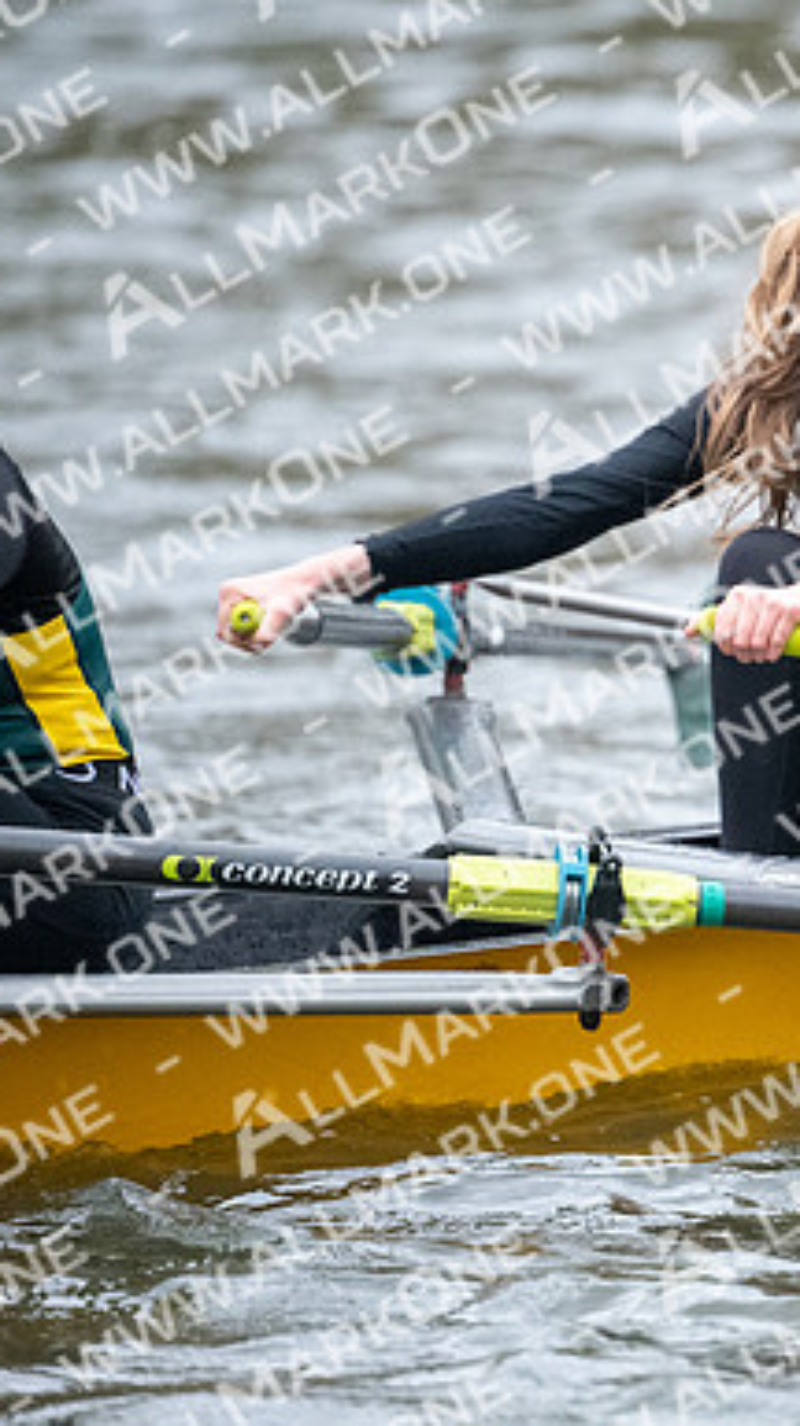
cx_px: 870
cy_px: 713
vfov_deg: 3.4
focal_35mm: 632
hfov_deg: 1.9
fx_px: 23881
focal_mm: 400
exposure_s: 1/800
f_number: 4
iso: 11400
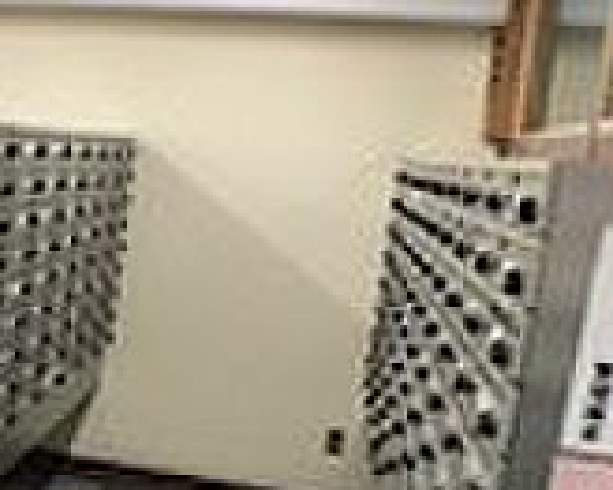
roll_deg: -3.3
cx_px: -265
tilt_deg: -12.0
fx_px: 1813
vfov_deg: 15.2
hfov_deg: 17.5
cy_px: 419
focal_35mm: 100
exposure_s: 1/17
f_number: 1.8
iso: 40
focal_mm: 3.99
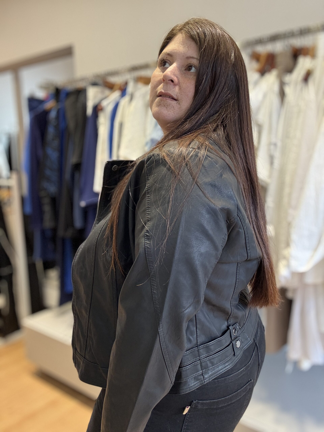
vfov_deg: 60.0
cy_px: 216
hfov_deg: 46.8
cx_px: 162
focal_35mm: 30
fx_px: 374
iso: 125
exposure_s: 1/50
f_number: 1.9
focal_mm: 2.69
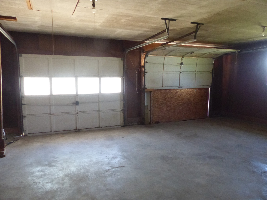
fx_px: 193
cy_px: 100
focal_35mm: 25
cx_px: 134
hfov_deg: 69.4
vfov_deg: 54.9
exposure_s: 1/50
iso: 800
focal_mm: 4.5
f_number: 2.8
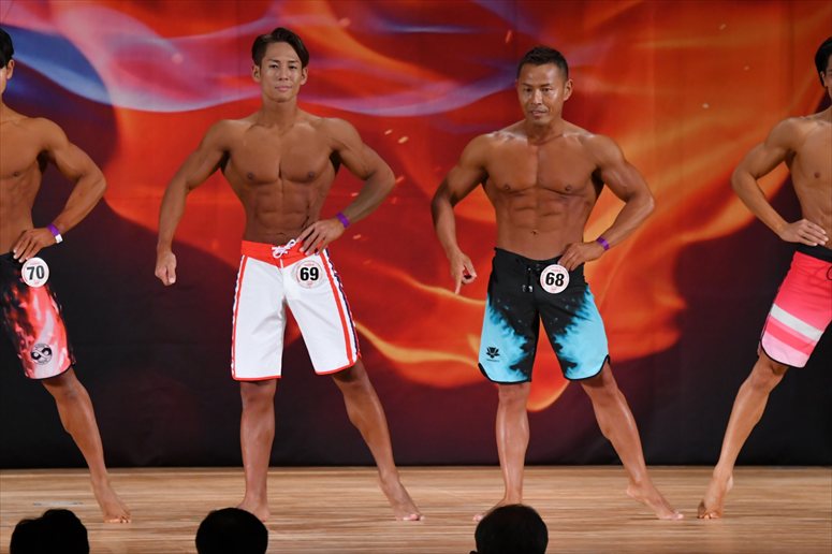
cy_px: 277
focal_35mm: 255
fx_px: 5891
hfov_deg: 8.1
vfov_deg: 5.4
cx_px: 416
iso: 3200
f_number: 5.6
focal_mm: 170
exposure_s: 1/400
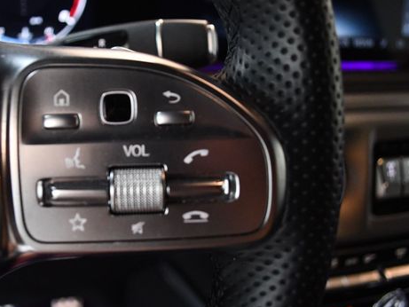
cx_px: 141
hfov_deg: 50.5
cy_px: 145
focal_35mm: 36
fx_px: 425
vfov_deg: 39.7
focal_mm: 18
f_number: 3.5
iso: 3200
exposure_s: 1/60
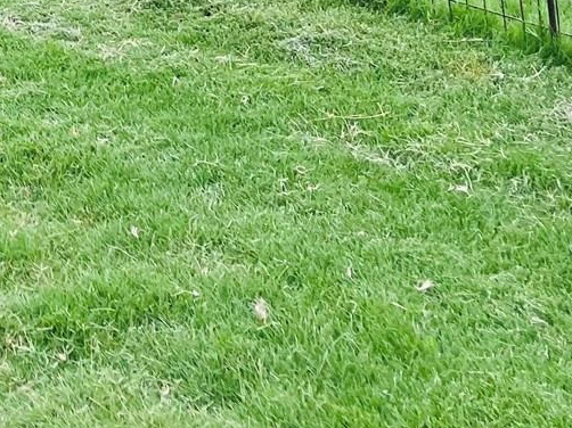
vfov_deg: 13.5
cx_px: -286
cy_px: -241
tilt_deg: -11.7
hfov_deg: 17.4
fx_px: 1685
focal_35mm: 102
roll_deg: +7.8
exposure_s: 1/1279
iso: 32
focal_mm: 5.1
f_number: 1.6
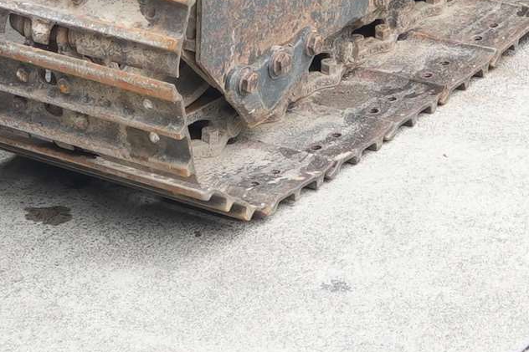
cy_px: -921
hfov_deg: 11.5
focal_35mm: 175
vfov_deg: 6.6
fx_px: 2571
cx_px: 609
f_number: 4.5
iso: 200
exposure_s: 1/200
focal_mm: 24
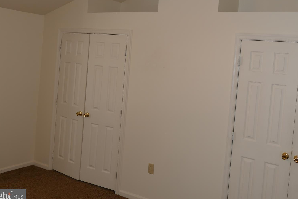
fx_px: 306
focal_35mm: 37
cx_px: 186
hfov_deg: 51.4
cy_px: 67
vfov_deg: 35.6
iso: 160
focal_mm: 9.88
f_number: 2.9
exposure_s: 1/60
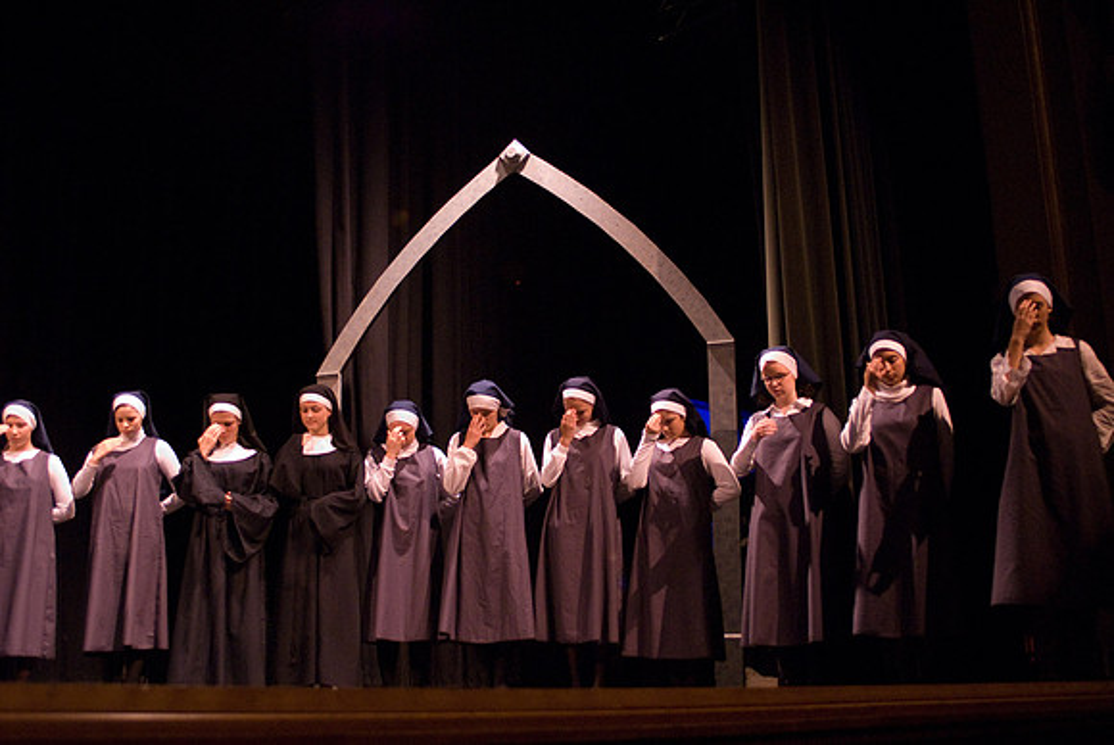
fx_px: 1301
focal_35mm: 42
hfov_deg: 46.4
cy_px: 372
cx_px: 557
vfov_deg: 32.0
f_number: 2.8
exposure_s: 1/60
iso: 1600
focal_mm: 28
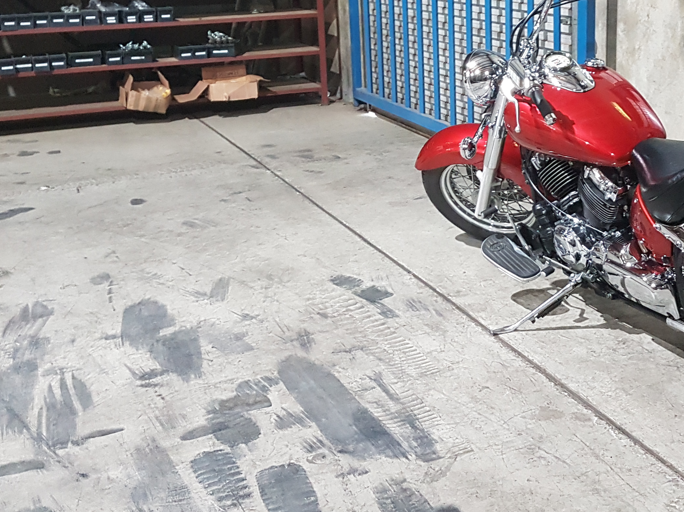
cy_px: 105
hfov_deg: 38.0
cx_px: 415
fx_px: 988
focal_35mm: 50
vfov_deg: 28.5
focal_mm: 4.2
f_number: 1.7
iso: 250
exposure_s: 1/25
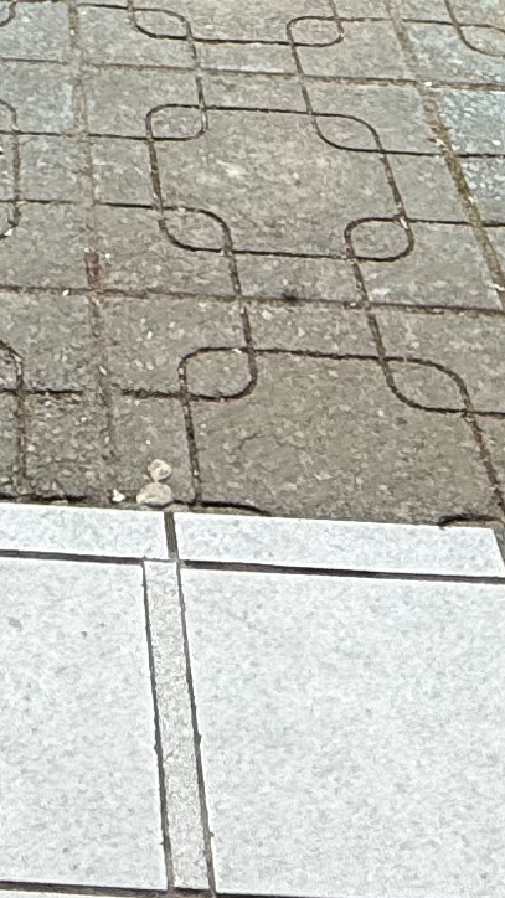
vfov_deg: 18.8
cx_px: -21
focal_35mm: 85
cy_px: -749
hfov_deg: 14.0
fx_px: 2024
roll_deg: -1.6
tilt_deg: -7.0
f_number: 2.2
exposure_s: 1/274
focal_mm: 2.22
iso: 64
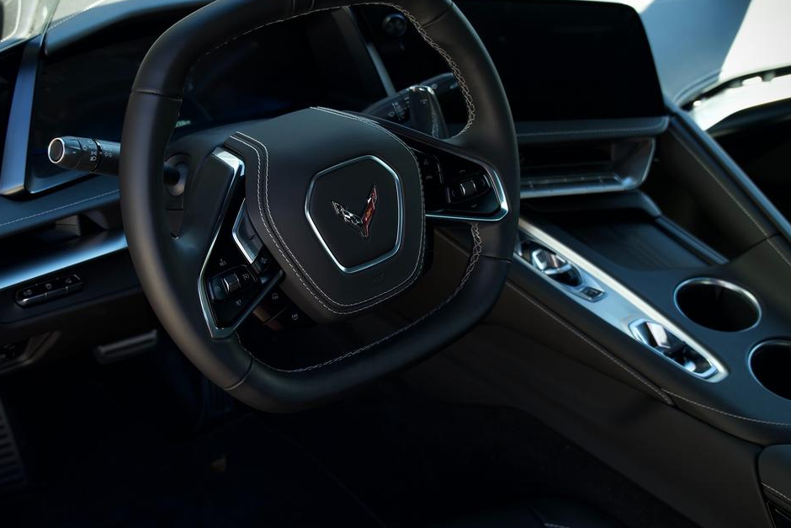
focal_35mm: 49
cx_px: 372
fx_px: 1077
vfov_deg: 27.5
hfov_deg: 40.3
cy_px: 246
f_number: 2.8
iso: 250
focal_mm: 24
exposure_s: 1/50
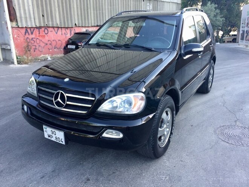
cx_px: 124
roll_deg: +2.8
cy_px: 94
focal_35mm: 29
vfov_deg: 48.2
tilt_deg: -16.3
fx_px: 209
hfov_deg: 61.7
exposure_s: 1/116
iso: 32
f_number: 2.2
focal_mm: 4.15
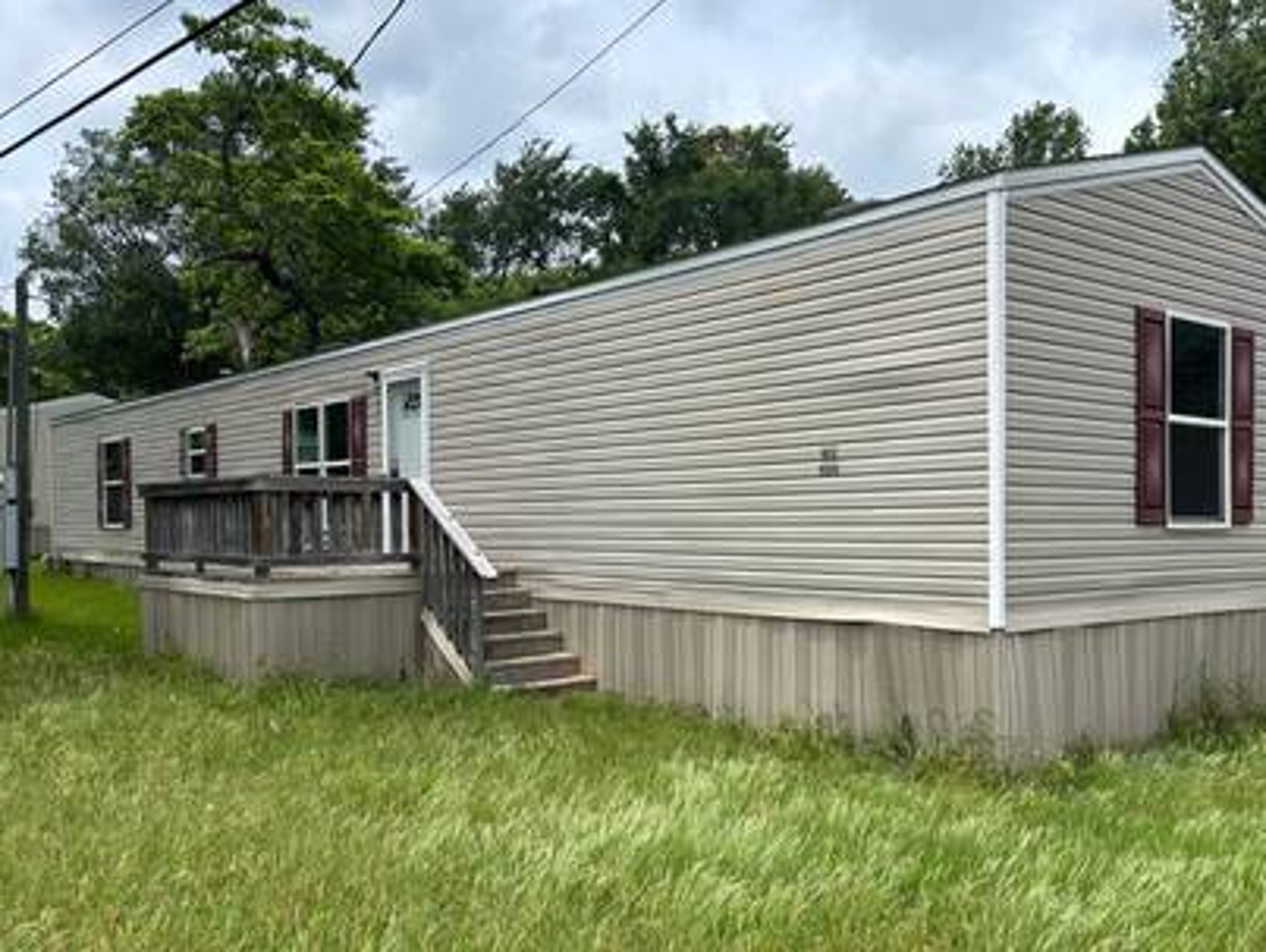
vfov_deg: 42.9
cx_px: 723
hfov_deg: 55.1
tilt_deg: -1.9
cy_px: 553
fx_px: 1208
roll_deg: +0.0
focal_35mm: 33
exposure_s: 1/2571
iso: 50
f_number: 1.6
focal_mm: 5.96
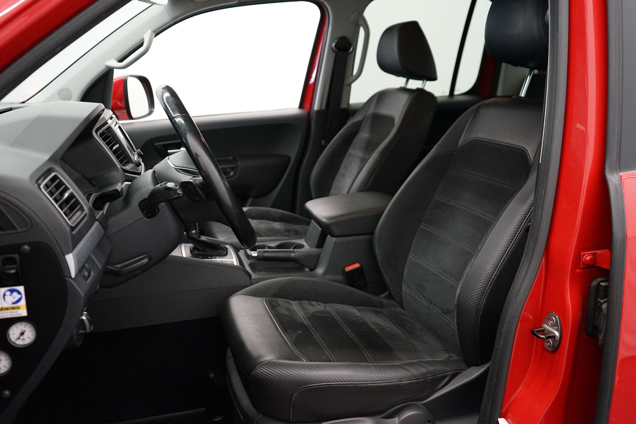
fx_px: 548
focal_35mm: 31
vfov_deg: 42.3
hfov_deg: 60.3
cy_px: 212
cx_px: 318
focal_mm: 31
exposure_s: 1/160
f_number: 4
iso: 4000
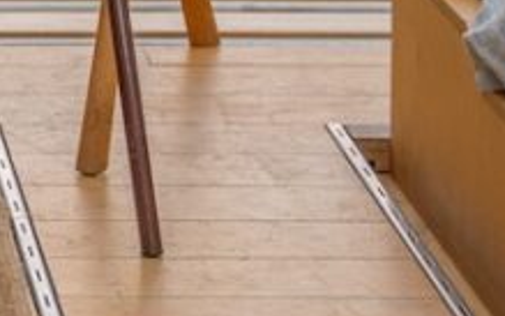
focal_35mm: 277
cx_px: -274
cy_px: -489
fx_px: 3808
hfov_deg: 7.4
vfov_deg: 4.6
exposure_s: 1/1250
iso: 100
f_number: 2.8
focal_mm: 53.5
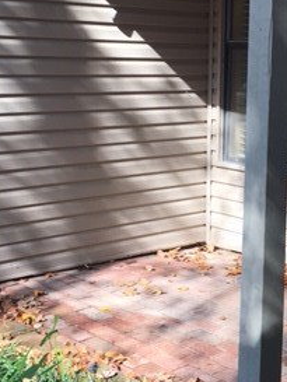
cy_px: 115
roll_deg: -1.6
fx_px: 751
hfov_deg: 21.2
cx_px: 256
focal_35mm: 68
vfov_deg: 28.3
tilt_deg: -3.2
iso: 25
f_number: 2.2
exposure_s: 1/304
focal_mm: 4.15
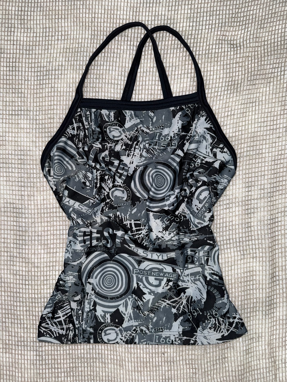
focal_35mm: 24
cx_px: 144
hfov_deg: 56.8
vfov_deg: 71.6
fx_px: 265
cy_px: 191
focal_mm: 6.76
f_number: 1.78
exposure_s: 1/57
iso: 64
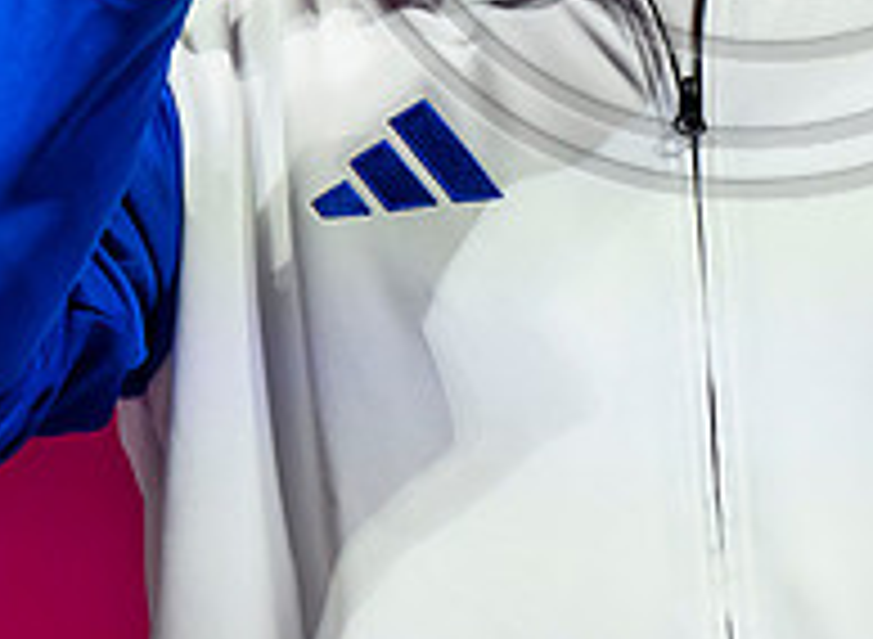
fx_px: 17652
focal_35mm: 706
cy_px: -144
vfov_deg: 2.1
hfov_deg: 2.8
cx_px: 649
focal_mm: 160
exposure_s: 1/1600
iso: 2500
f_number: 3.2
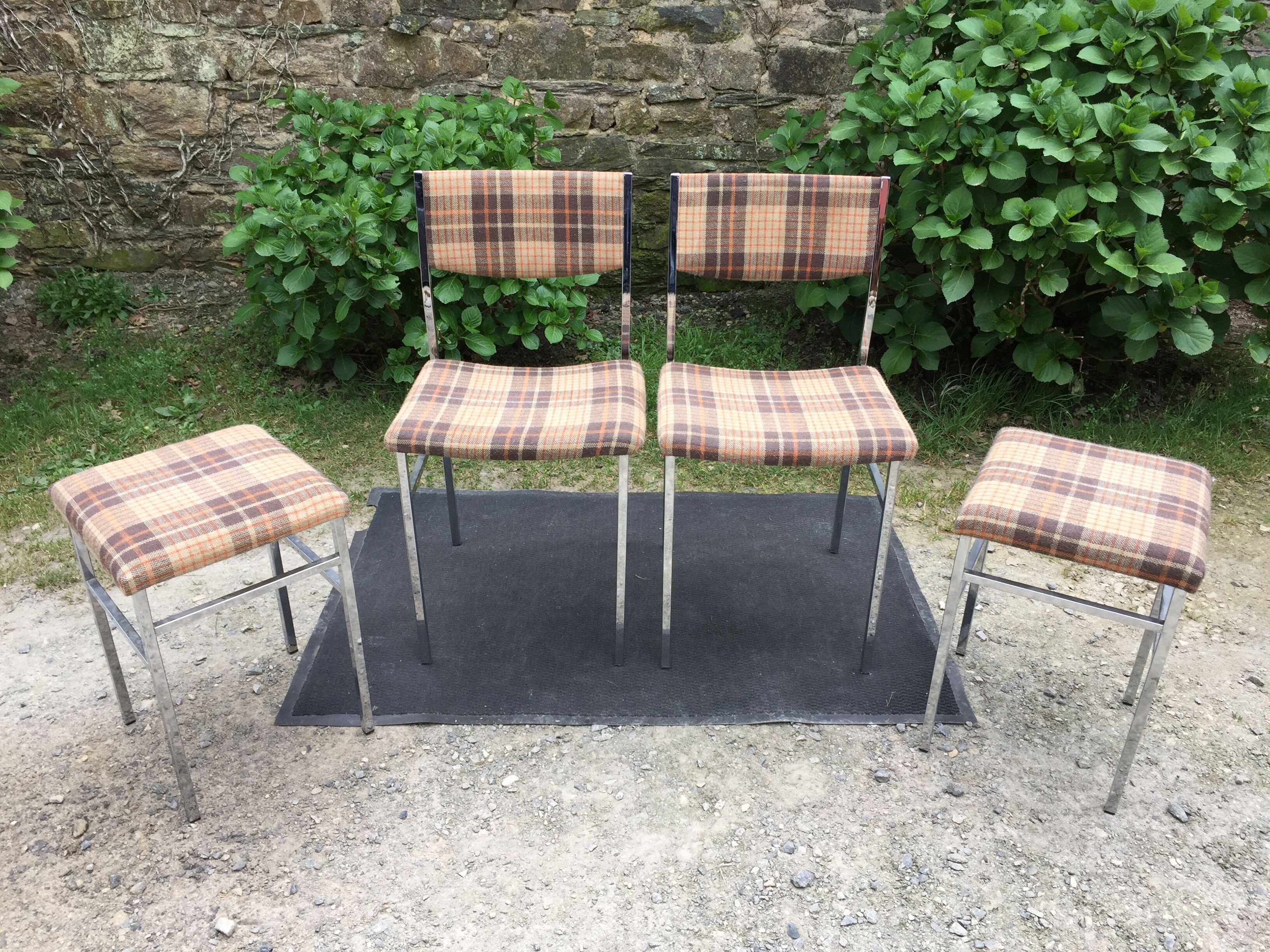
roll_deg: -1.7
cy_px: 476
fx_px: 1064
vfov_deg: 48.2
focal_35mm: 29
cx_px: 635
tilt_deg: -28.3
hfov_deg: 61.7
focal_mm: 4.15
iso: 32
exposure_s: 1/237
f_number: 2.2
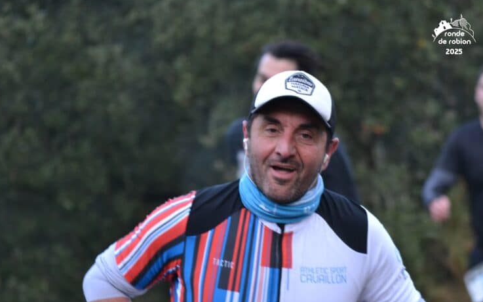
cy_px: 163
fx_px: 3147
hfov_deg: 8.8
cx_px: 238
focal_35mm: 239
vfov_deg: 5.5
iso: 1250
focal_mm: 150
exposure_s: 1/500
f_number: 5
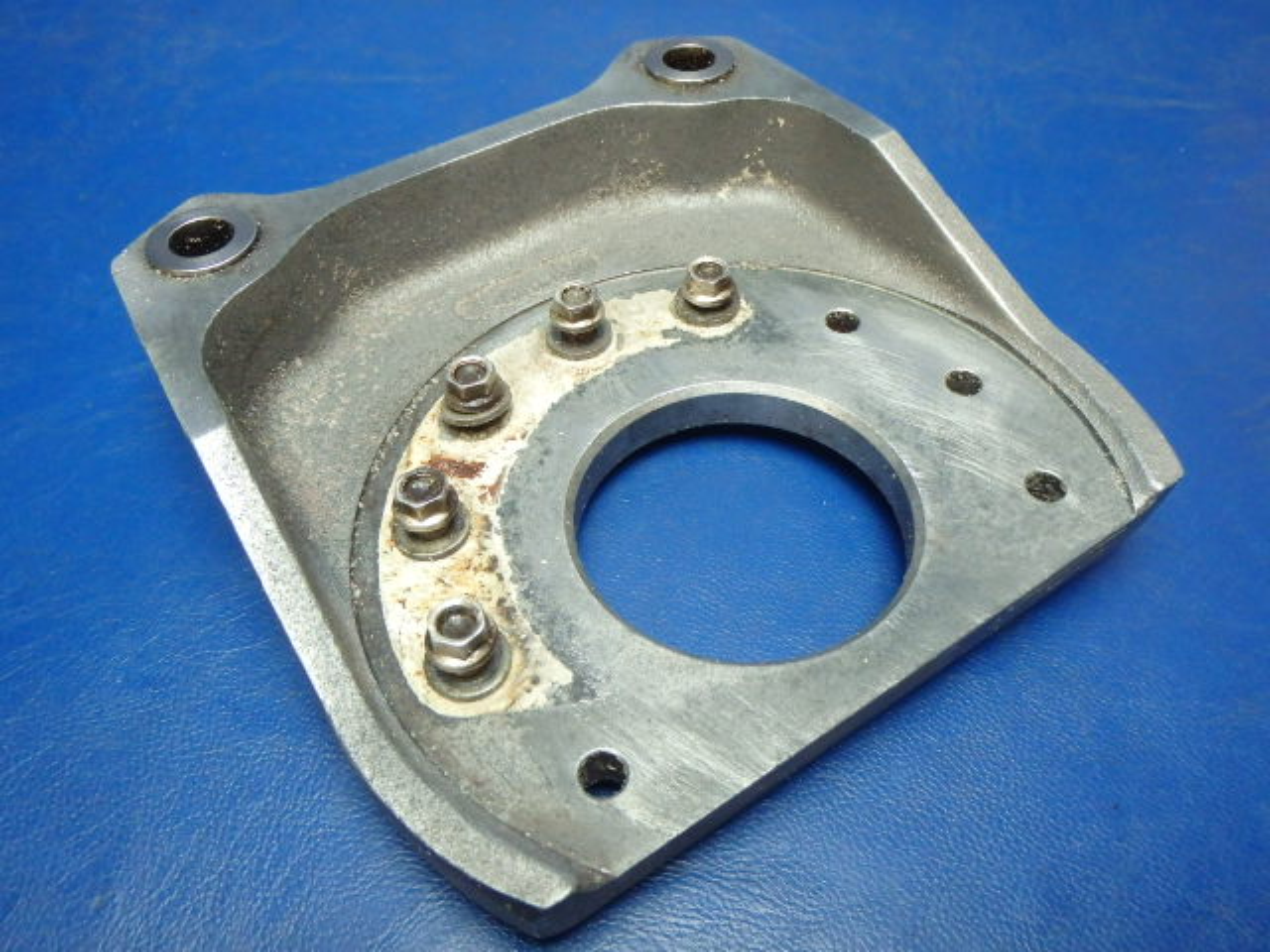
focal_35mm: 28
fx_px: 1027
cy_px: 476
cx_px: 635
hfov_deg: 63.4
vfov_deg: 49.7
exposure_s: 1/50
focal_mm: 5
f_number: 3.9
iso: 800
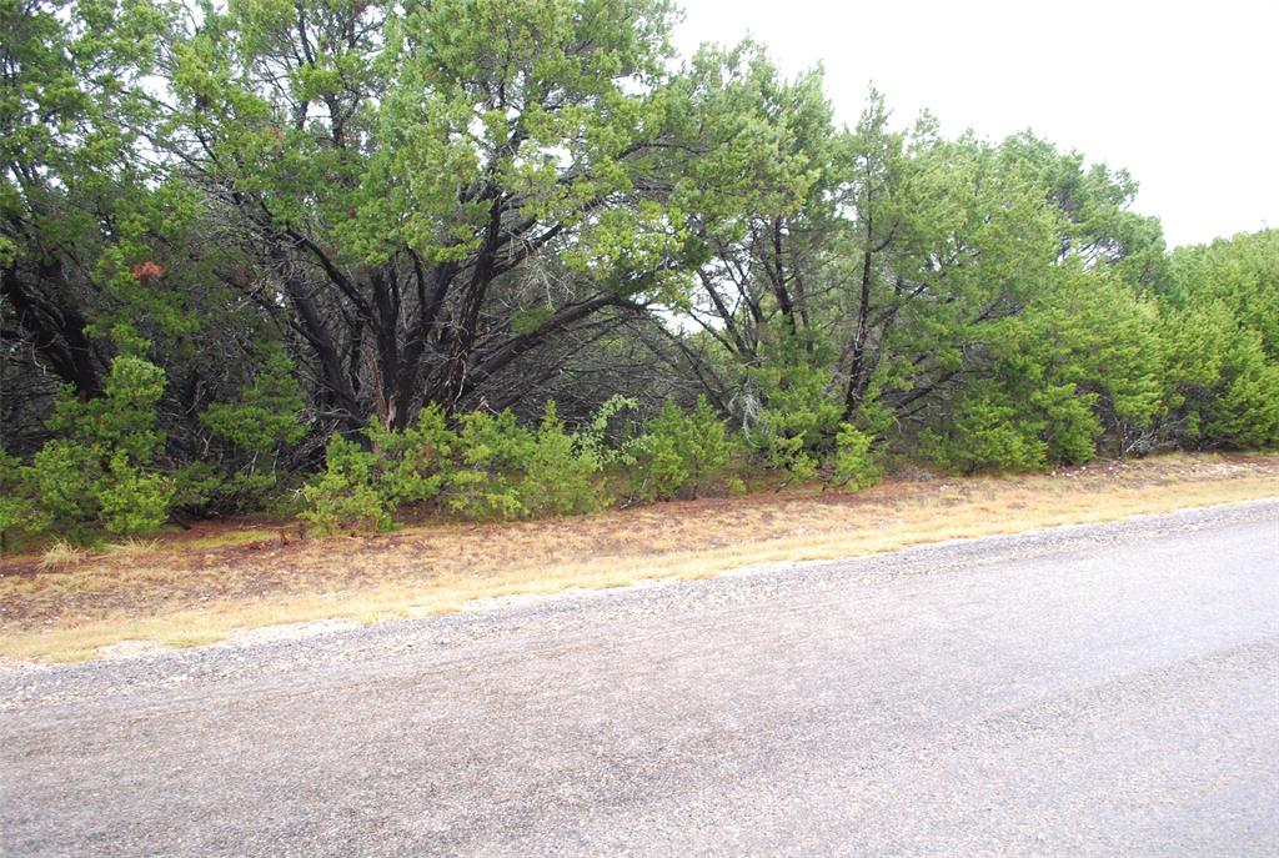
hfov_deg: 67.3
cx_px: 640
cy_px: 429
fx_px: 961
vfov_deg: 48.1
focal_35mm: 27
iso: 200
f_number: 4
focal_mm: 18
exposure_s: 1/60
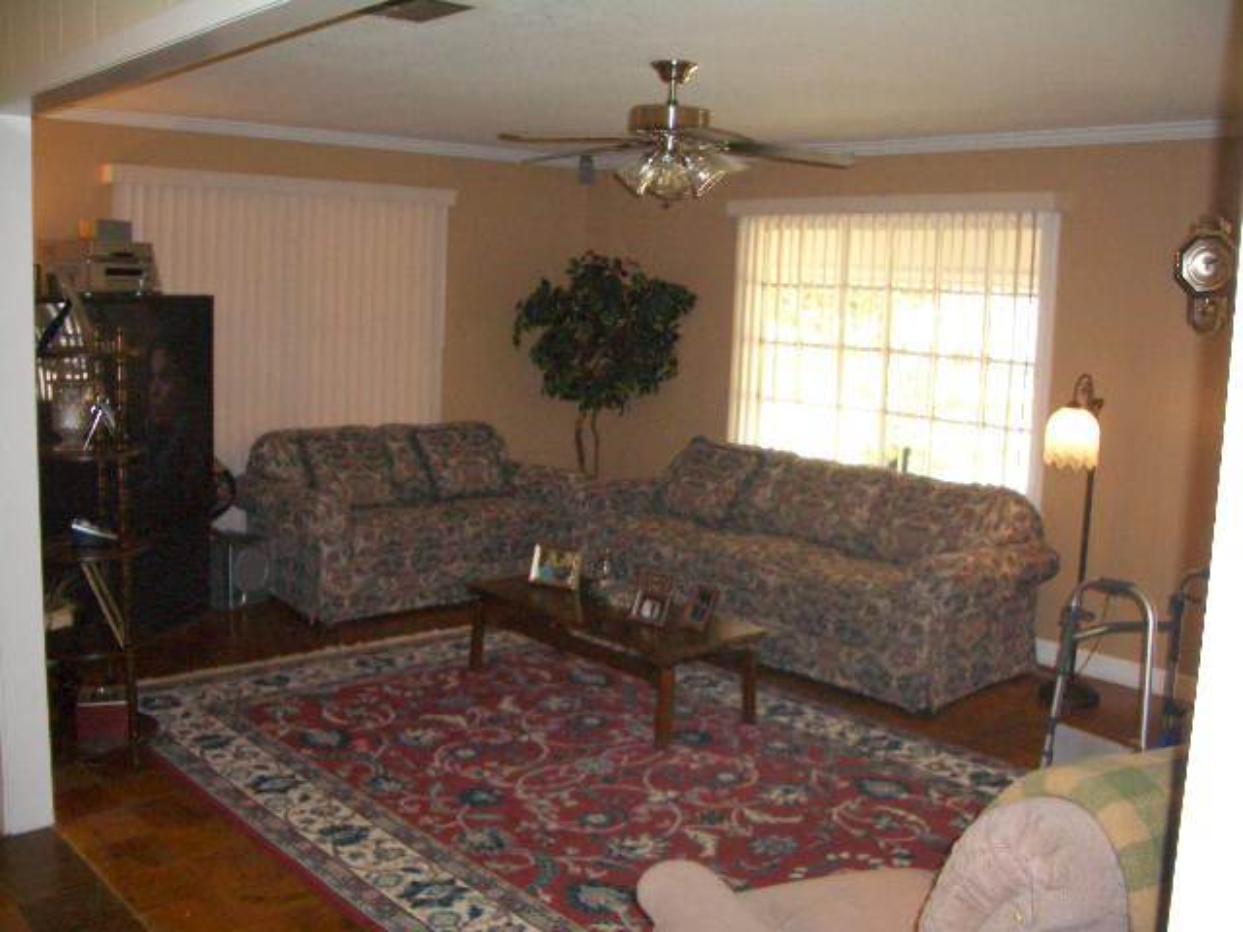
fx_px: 1257
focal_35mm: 35
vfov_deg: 40.7
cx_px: 622
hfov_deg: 52.6
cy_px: 466
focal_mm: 5.8
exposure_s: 1/60
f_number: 2.6
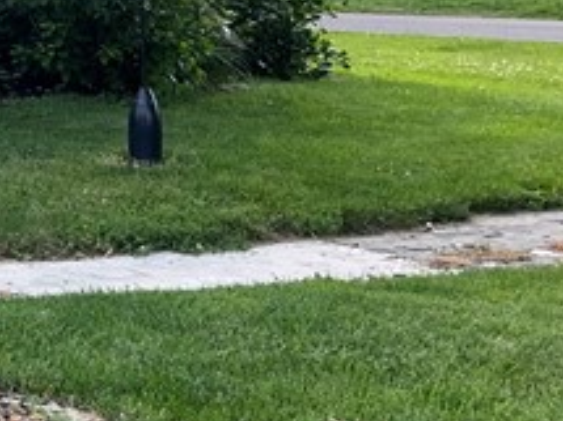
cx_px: -618
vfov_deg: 11.6
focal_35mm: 124
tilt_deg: +1.0
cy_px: -126
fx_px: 2016
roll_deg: +0.3
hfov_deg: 13.3
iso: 50
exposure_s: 1/347
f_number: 1.6
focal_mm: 5.1
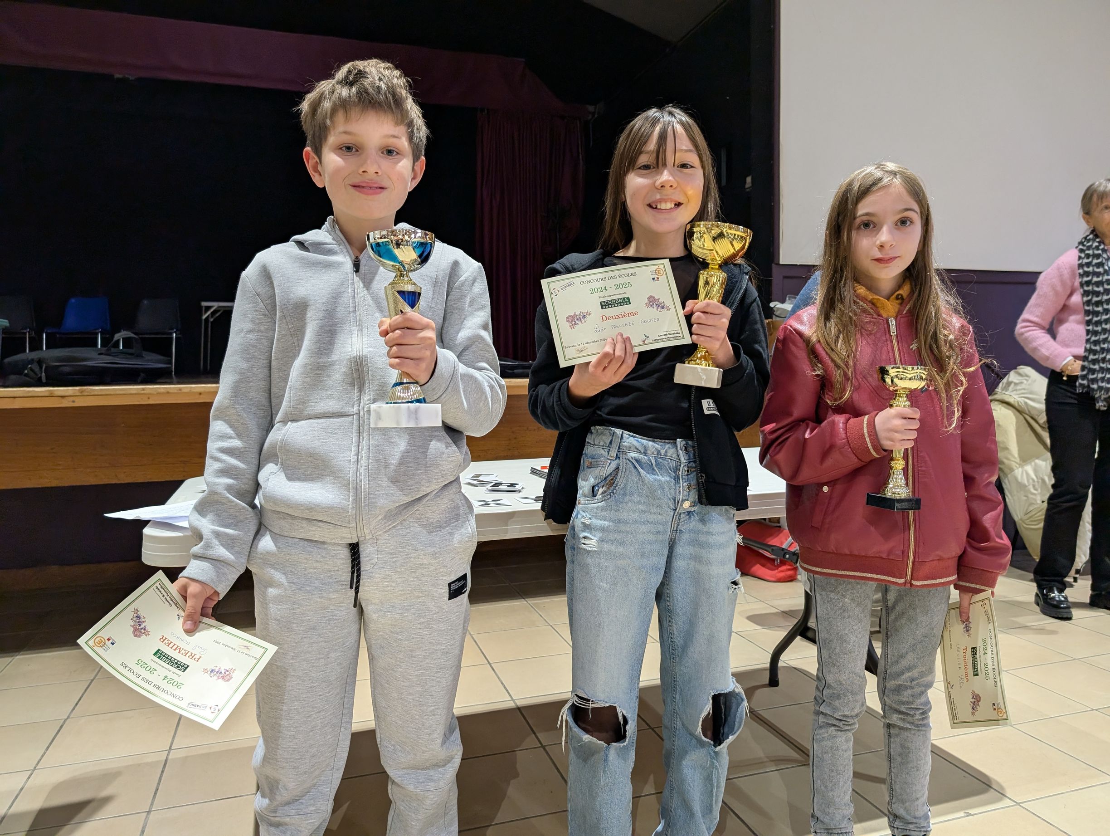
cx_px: 555
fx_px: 771
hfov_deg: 71.5
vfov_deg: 56.9
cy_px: 418
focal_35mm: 24
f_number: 1.68
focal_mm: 6.9
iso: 183
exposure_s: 1/50
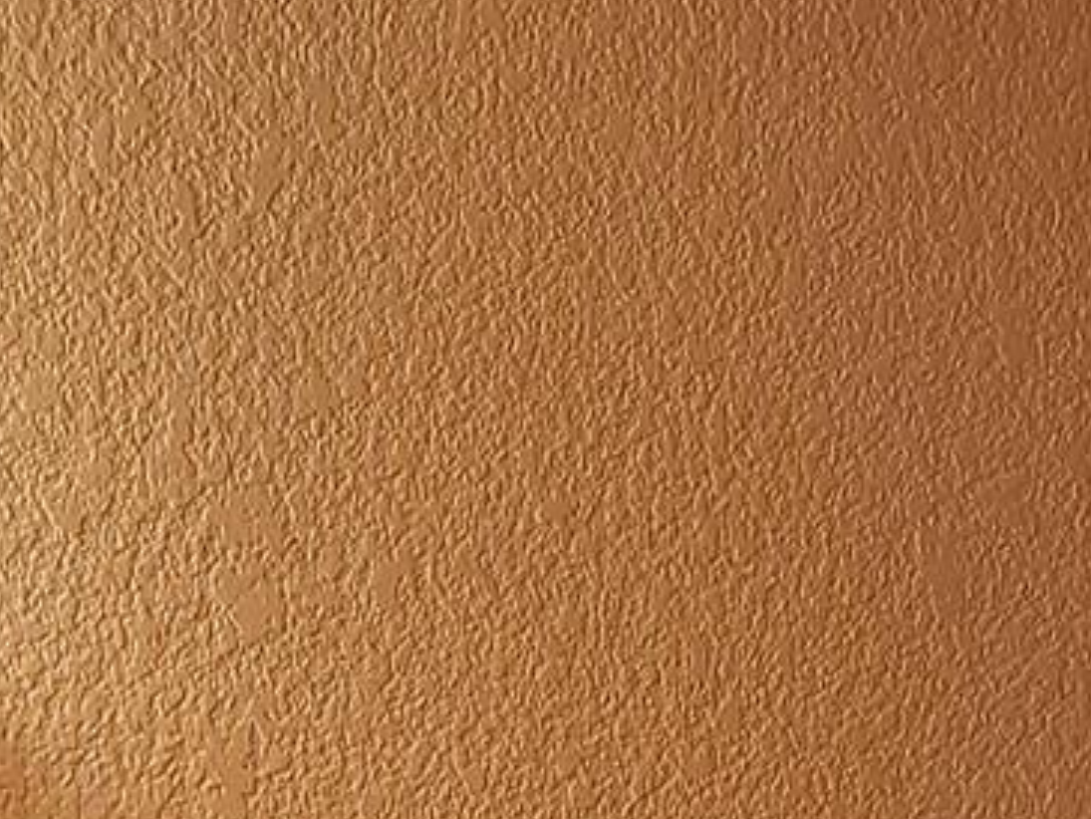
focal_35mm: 129
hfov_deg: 15.3
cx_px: 595
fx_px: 4067
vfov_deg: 10.5
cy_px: 1674
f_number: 1.8
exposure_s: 1/120
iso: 320
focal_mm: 5.4
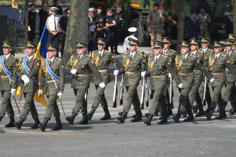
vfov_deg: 3.1
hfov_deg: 4.6
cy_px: 75
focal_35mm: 449
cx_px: 112
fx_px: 2943
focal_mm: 400
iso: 1250
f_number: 8
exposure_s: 1/2500
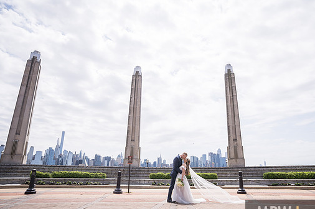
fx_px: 184
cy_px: 124
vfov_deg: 58.9
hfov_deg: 81.0
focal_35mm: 21
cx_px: 175
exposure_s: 1/2000
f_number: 2.8
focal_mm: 17
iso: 100
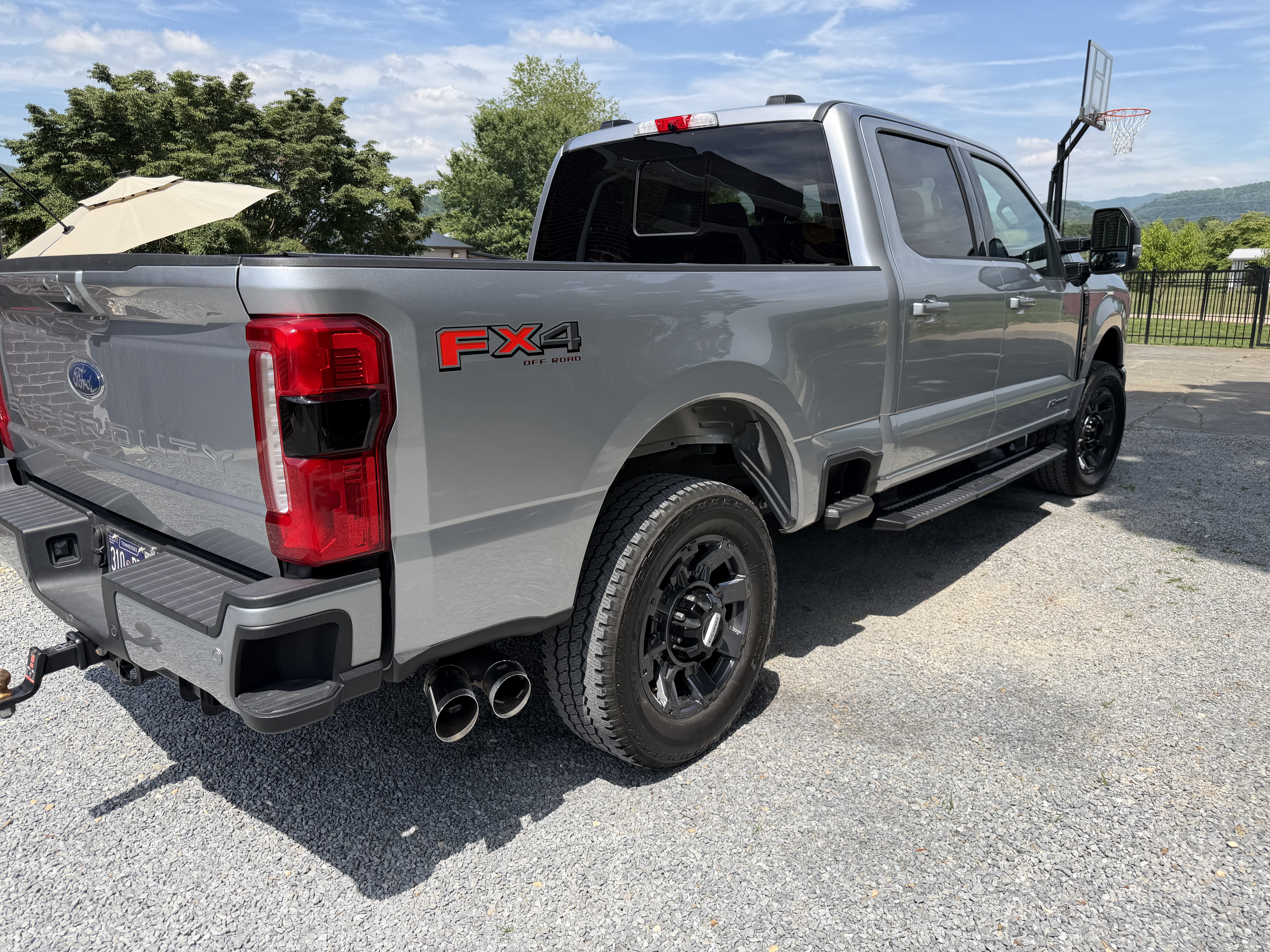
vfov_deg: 56.8
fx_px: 881
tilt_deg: -10.7
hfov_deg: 71.6
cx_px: 635
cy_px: 476
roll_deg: -0.2
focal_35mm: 24
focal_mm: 6.76
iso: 80
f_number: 1.78
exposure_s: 1/3145
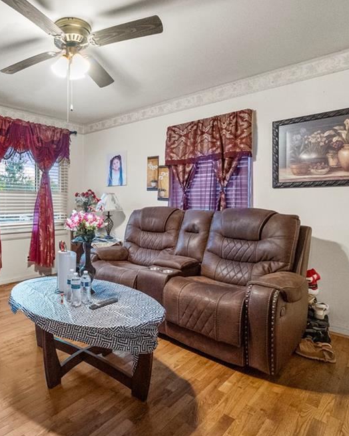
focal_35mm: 22
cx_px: 88
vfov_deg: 75.0
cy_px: 222
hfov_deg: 59.8
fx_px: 284
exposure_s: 1/50
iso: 5000
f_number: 4.5
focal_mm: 10
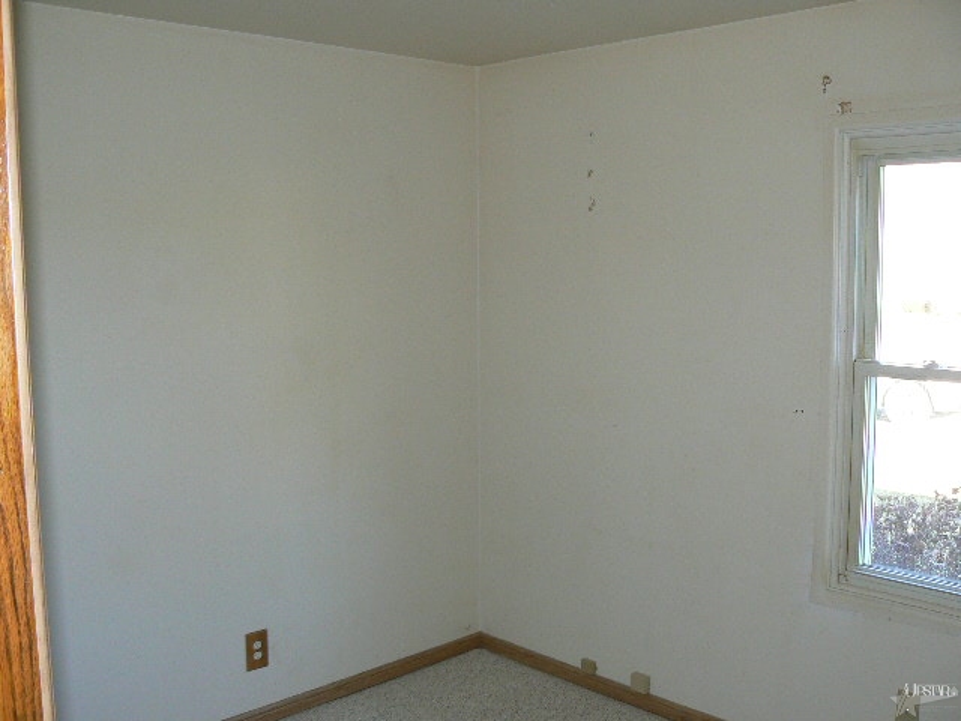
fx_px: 999
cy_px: 360
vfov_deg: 39.7
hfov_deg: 51.4
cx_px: 480
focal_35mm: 36
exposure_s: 1/30
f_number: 2.8
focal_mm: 6
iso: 100
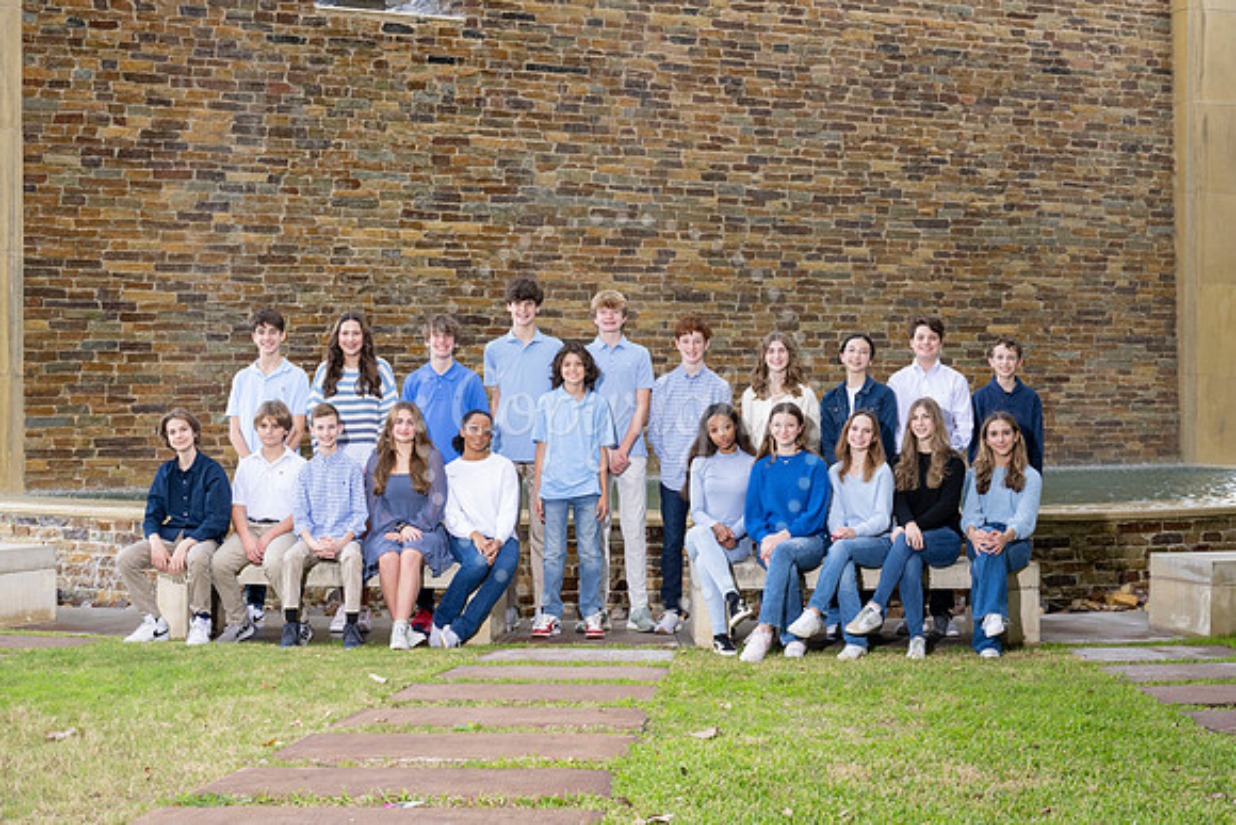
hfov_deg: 28.8
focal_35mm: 70
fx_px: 2404
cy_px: 412
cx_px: 618
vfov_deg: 19.5
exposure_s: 1/200
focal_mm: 70
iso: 800
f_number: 8
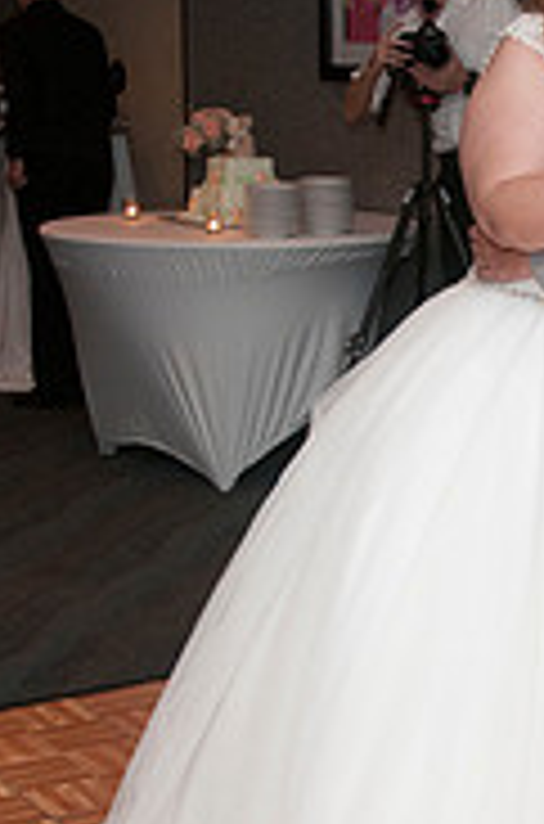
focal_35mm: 96
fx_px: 2188
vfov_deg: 21.3
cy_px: 383
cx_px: 591
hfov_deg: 13.9
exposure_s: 1/60
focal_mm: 26
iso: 800
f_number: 5.6
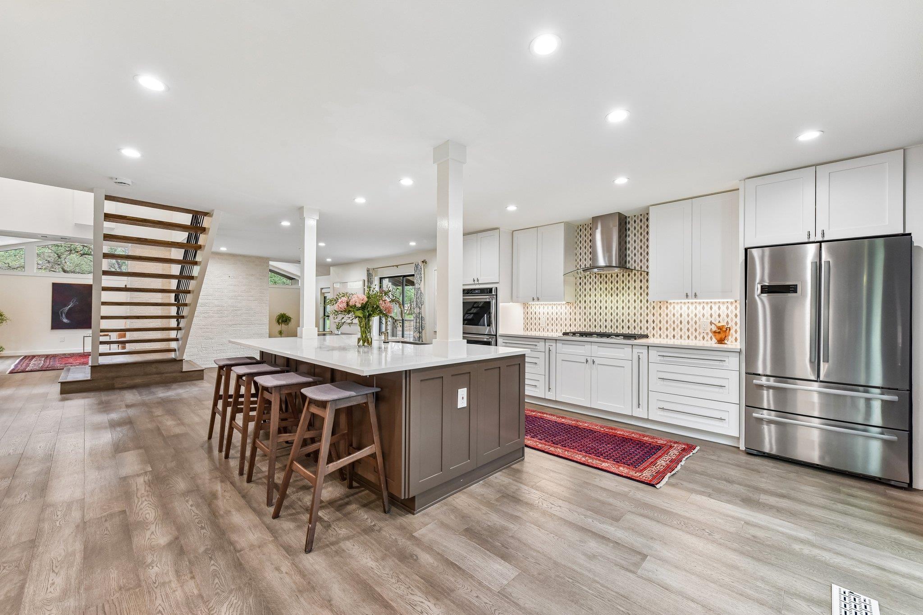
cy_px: 308
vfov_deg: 81.2
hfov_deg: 104.3
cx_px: 462
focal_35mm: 14
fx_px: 359
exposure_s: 1/15
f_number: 8
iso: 400
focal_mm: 14
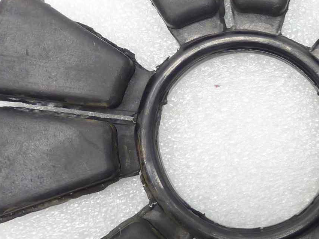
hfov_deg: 25.4
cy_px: 103
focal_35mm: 75
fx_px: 691
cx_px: 272
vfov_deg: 19.6
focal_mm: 4.1
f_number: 3.3
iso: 80
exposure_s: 1/8
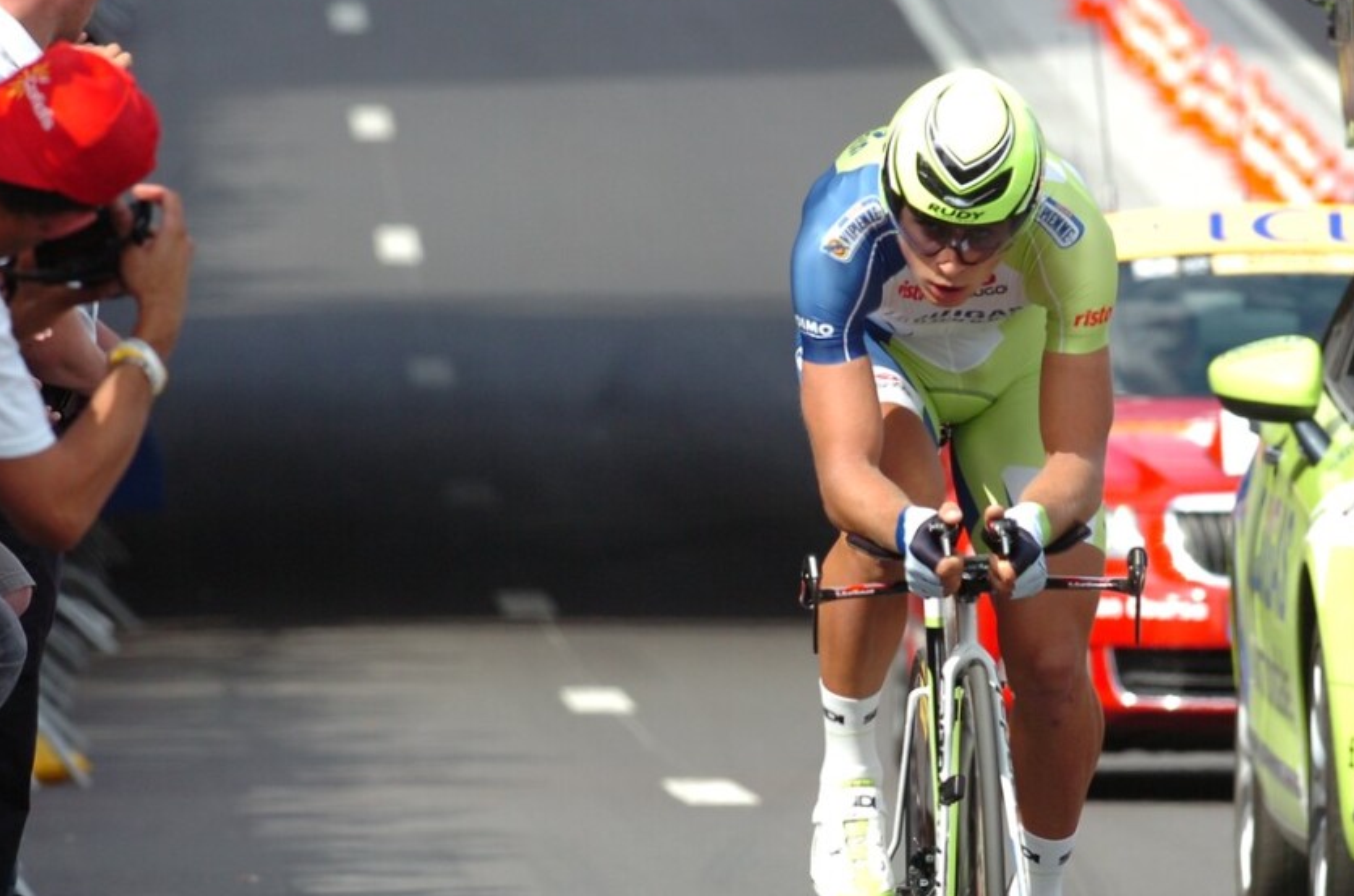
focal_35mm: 646
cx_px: 881
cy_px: 593
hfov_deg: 3.2
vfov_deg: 2.1
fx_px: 24237
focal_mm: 300
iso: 500
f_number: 7.6
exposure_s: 1/640
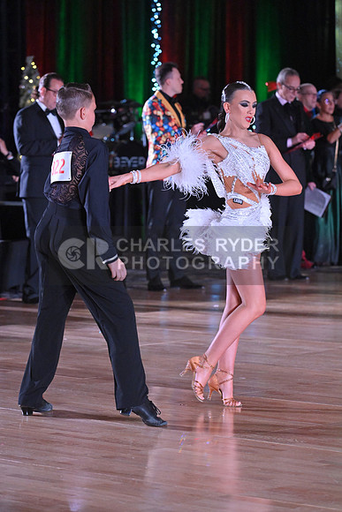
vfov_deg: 12.8
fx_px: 2278
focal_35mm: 160
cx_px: 171
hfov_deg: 8.6
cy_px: 256
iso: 5000
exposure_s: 1/400
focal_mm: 160
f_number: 5.6
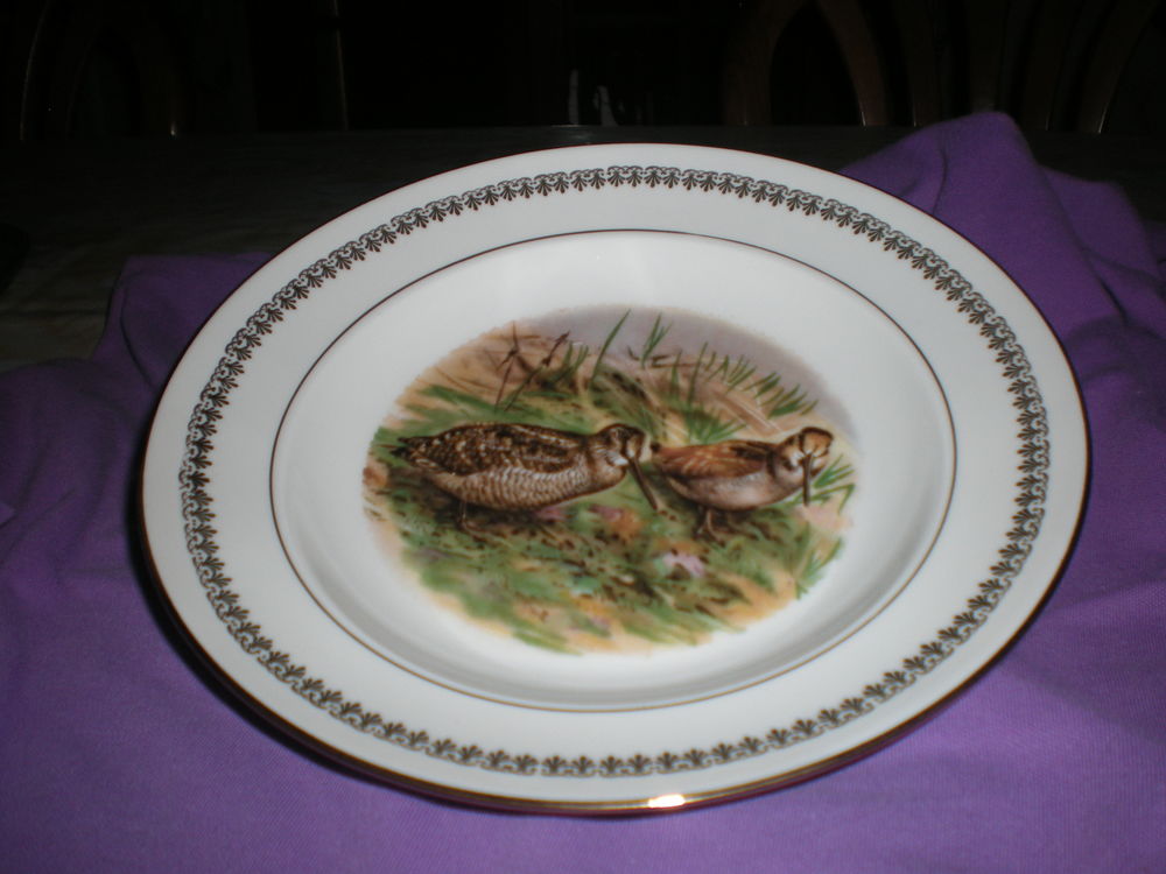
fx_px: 1280
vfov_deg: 37.7
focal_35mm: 38
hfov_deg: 49.0
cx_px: 583
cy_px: 437
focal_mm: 6.3
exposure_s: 1/60
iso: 64
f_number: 3.1
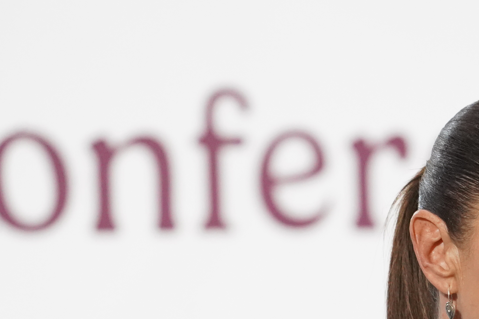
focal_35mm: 988
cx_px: 443
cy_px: 410
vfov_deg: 1.4
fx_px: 13144
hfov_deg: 2.1
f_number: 6.3
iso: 8000
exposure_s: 1/250
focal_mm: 359
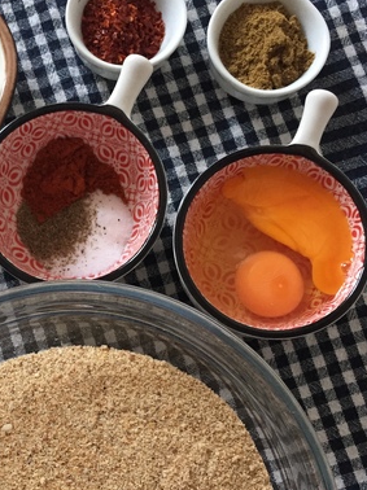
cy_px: 334
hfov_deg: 26.8
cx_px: 60
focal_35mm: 53
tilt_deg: -80.7
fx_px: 750
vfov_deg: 35.8
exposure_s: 1/33
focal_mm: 4.15
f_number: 2.2
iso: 200
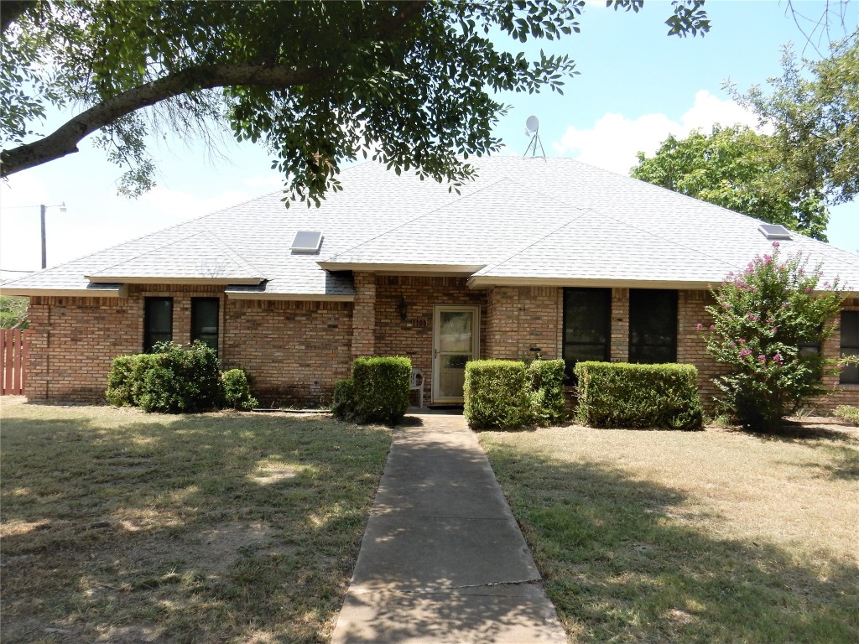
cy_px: 322
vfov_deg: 54.9
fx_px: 620
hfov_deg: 69.4
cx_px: 430
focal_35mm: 25
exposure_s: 1/640
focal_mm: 4.5
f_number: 3.7
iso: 125
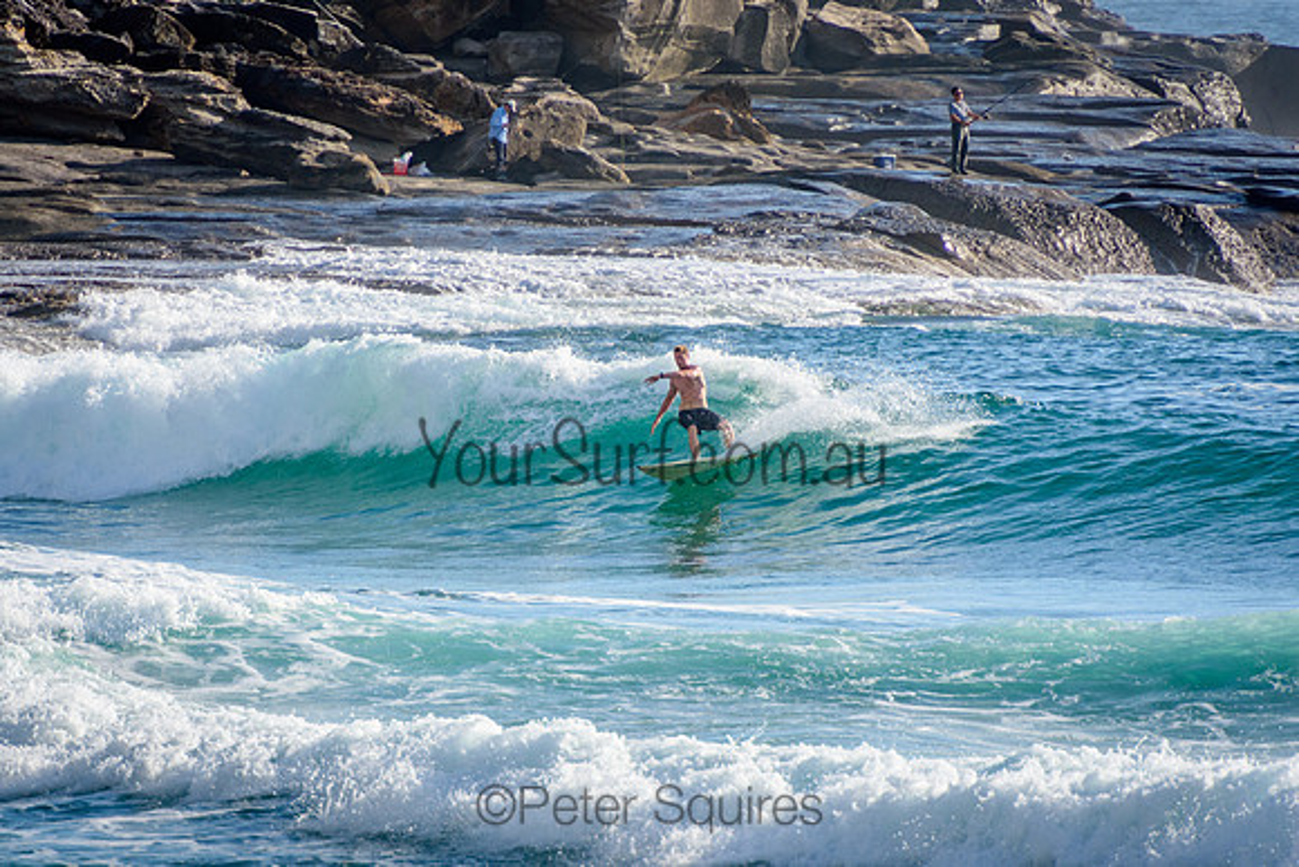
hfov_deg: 3.4
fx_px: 22033
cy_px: 434
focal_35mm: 611
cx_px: 650
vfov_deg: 2.3
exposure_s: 1/2000
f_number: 5.6
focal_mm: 400
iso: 360
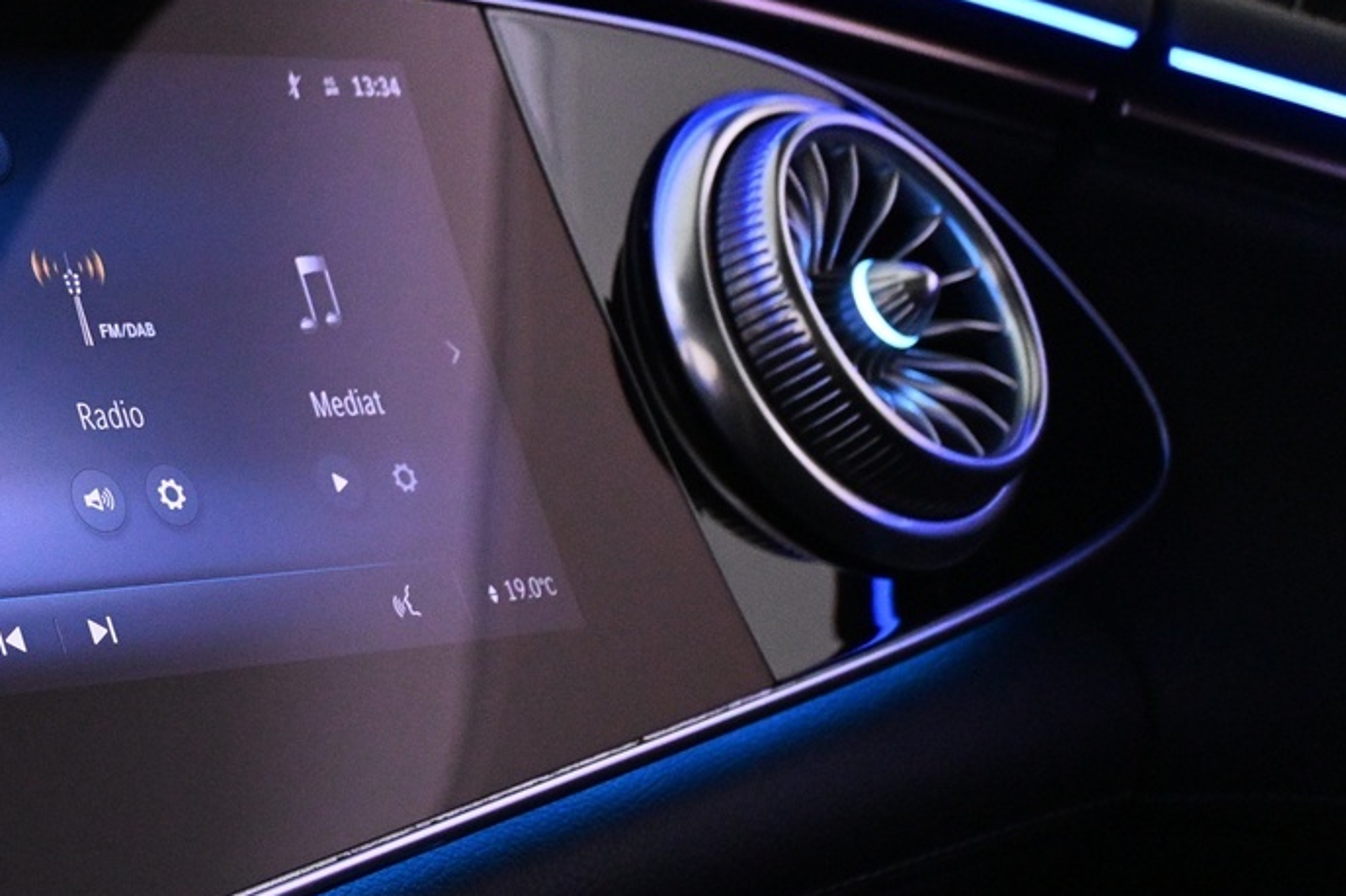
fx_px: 3034
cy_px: 316
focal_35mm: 81
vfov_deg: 16.8
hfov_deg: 23.3
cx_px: -186
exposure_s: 1/100
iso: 2500
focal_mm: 23
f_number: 4.2
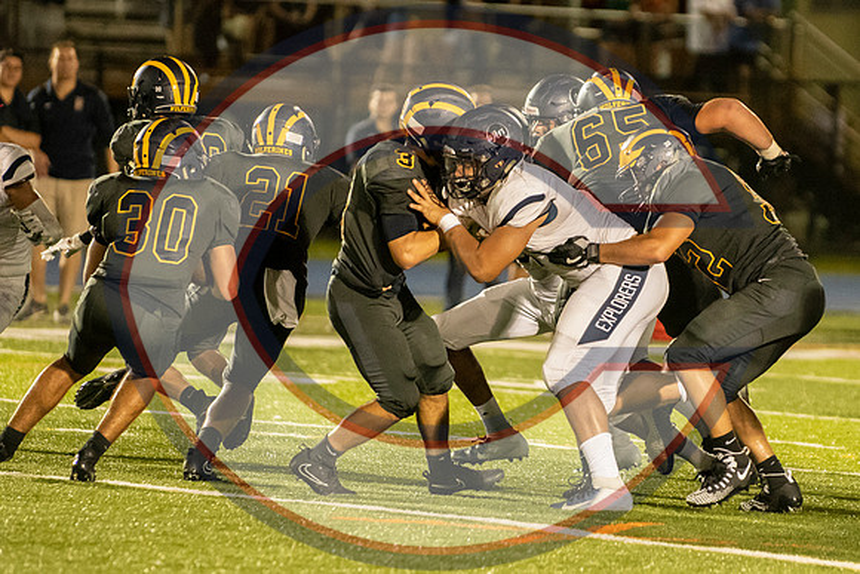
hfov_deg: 5.3
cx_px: 562
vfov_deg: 3.5
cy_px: 289
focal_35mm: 392
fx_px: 9371
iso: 10000
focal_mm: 200
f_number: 2.8
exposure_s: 1/1250
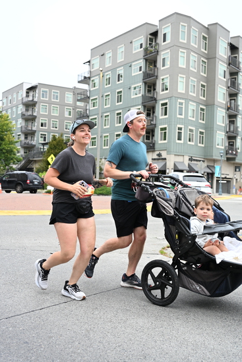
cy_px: 181
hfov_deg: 31.9
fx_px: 423
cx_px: 121
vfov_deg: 46.4
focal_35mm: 42
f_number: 4
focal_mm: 42
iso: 1600
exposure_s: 1/640
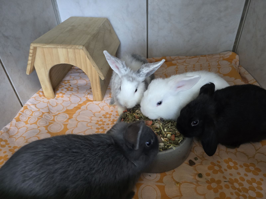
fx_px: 177
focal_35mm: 23
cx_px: 133
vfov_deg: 58.9
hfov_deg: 73.9
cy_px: 100
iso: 800
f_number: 1.7
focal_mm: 6.3
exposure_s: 1/100
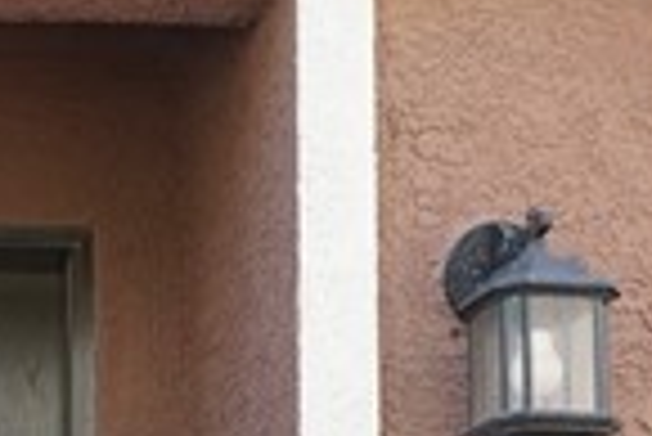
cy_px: 755
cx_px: 40
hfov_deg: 22.0
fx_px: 1632
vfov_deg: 13.8
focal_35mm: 90
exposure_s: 1/125
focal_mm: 12
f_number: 7.1
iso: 400
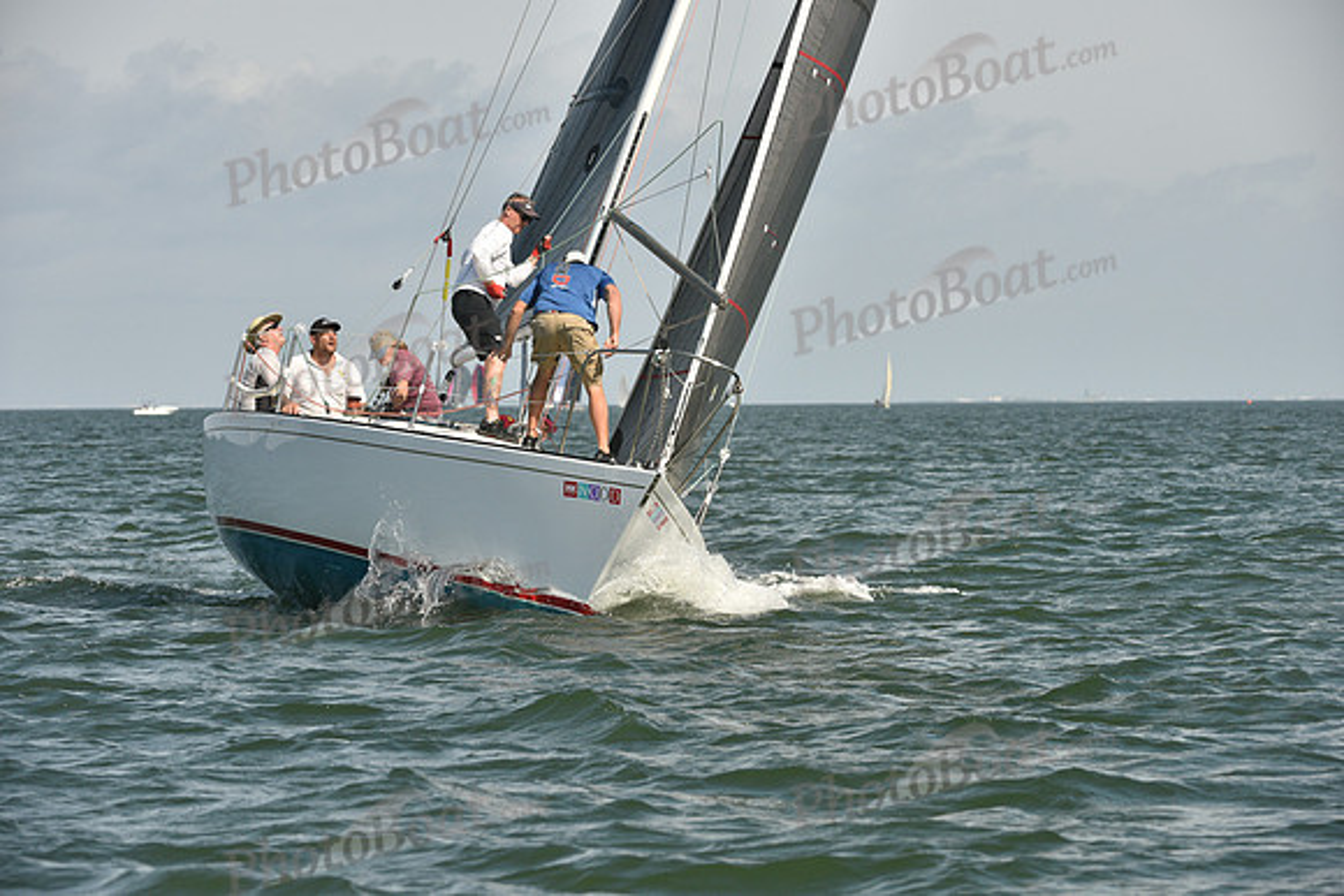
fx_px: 7468
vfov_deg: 6.9
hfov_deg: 10.3
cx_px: 672
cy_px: 448
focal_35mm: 200
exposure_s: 1/1250
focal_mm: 200
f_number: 8
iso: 400
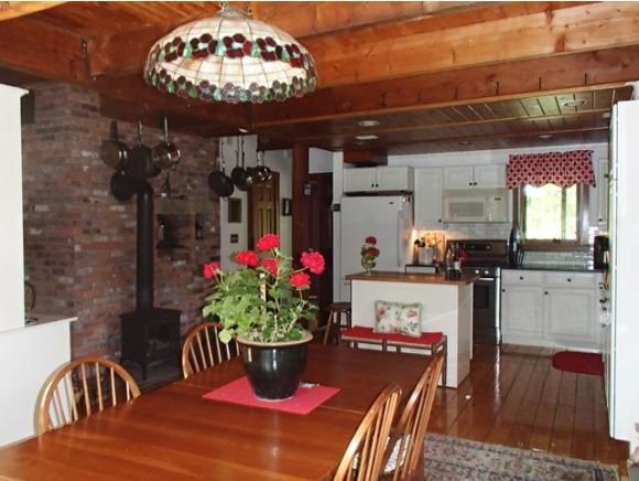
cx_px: 320
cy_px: 240
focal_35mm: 28
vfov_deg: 49.8
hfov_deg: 63.4
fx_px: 517
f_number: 3.9
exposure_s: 1/30
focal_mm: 5
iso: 500
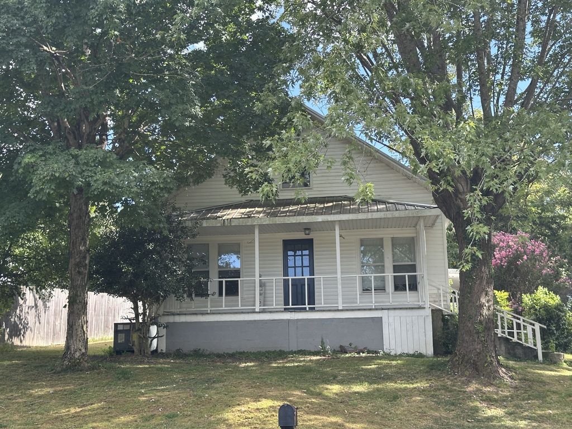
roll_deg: +1.2
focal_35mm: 48
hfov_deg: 39.7
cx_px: 286
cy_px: 214
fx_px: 793
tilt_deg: +10.5
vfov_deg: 30.3
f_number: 1.78
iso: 64
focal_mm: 6.86
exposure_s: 1/546
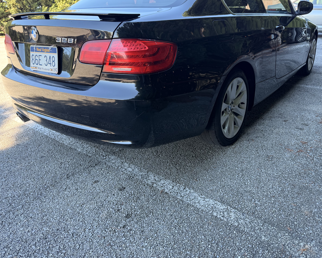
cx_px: 174
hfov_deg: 62.1
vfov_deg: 51.5
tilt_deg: -15.7
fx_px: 267
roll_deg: +4.5
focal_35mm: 28
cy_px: 118
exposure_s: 1/172
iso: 80
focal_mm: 6.76
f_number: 1.78
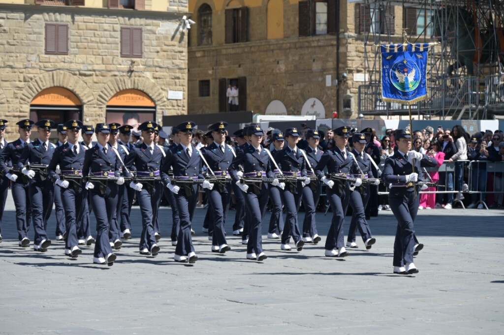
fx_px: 1609
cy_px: 168
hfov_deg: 17.8
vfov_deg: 11.9
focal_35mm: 115
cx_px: 252
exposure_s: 1/500
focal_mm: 115
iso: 200
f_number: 6.3
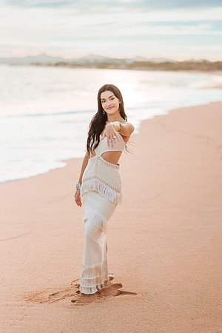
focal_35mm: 58
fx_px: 536
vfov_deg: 34.5
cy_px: 166
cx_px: 111
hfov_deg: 23.4
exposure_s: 1/6400
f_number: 1.4
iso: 250
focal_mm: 58
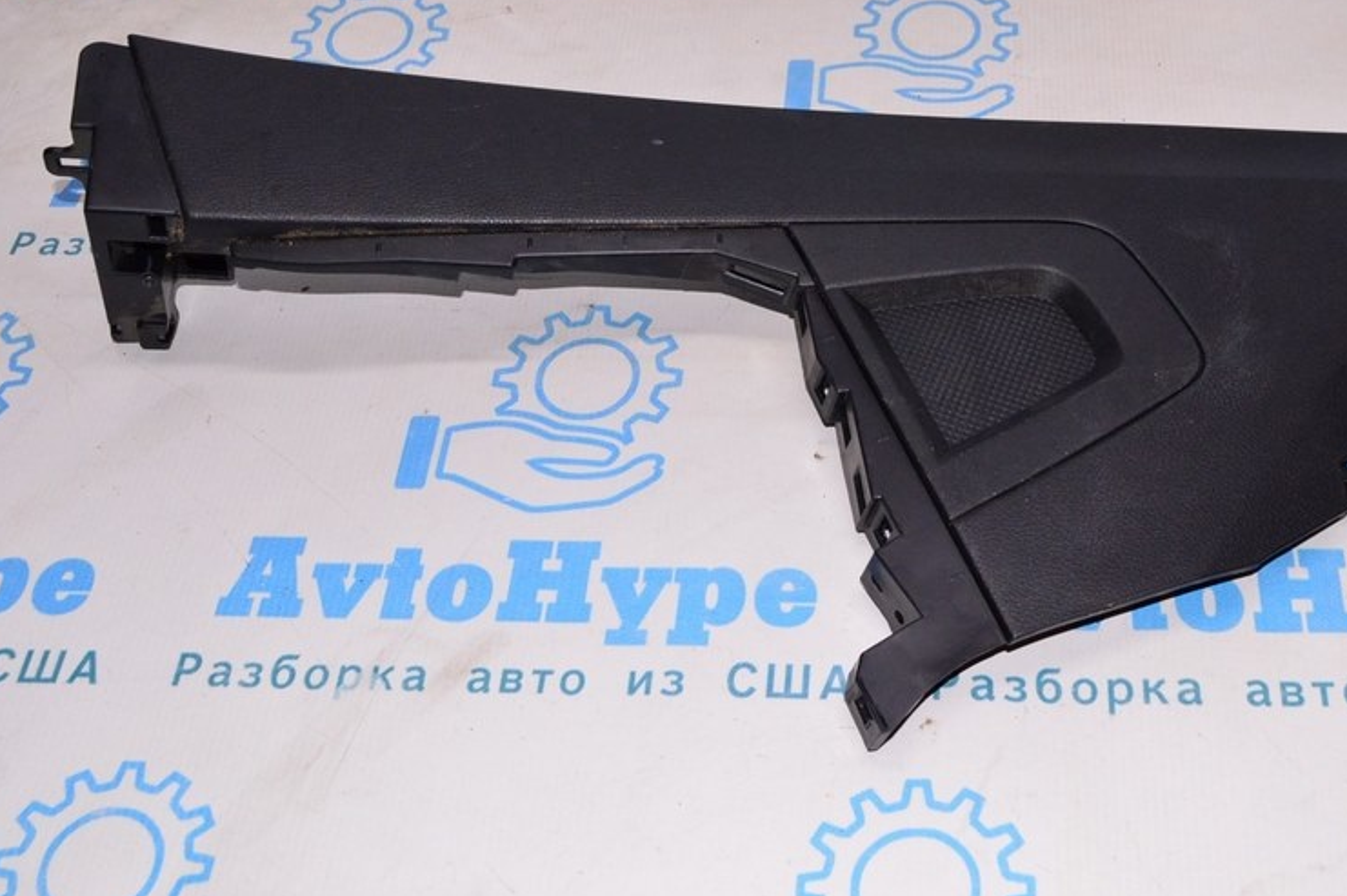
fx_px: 1783
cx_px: 834
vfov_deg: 28.2
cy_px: 390
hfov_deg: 41.1
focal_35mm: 48
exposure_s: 1/200
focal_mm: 23
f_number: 8
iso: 1600
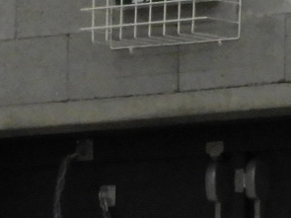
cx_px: -571
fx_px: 8084
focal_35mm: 962
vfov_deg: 1.5
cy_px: 212
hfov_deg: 2.0
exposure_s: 1/60
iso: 560
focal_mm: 22.4
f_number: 5
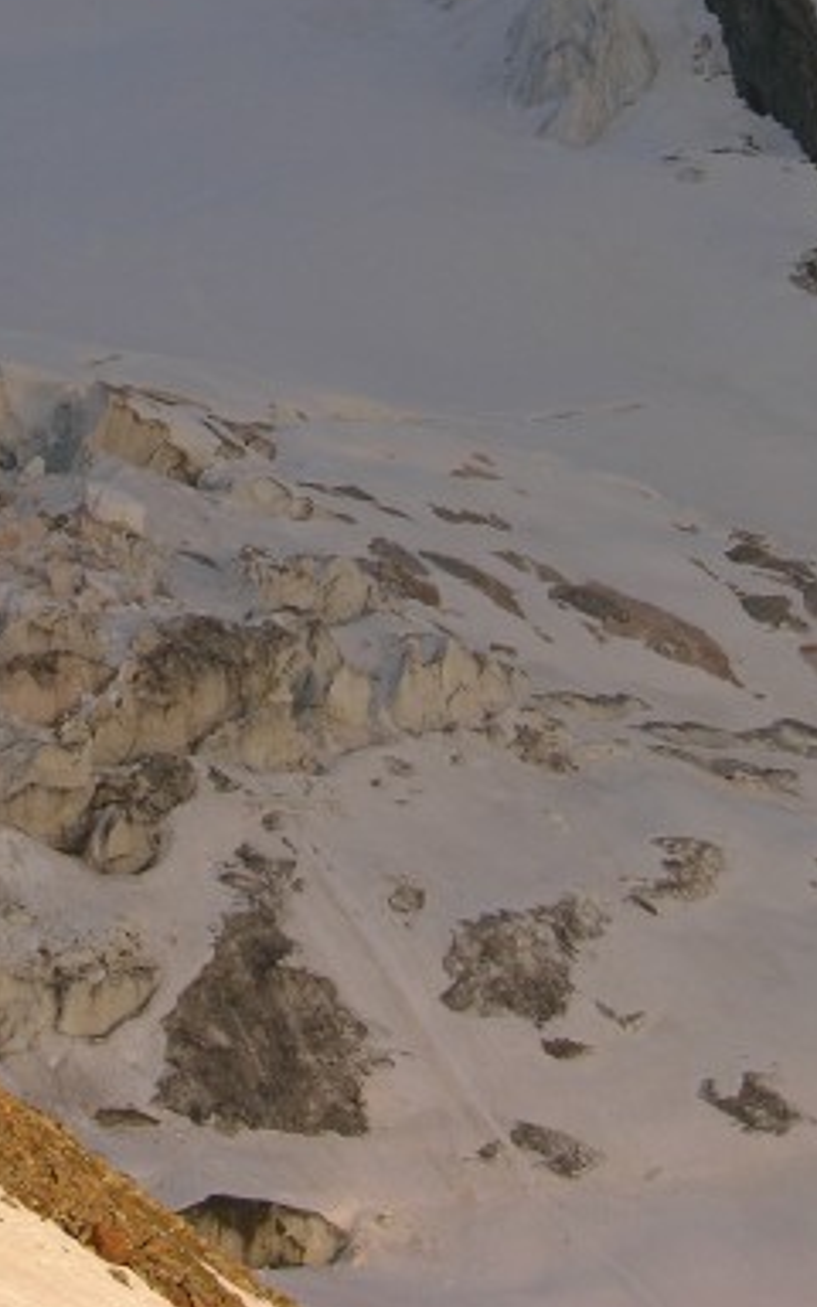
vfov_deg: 13.2
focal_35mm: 157
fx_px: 5593
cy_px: 54
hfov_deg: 8.3
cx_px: 259
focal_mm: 18.8
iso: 50
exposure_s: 1/144
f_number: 4.7
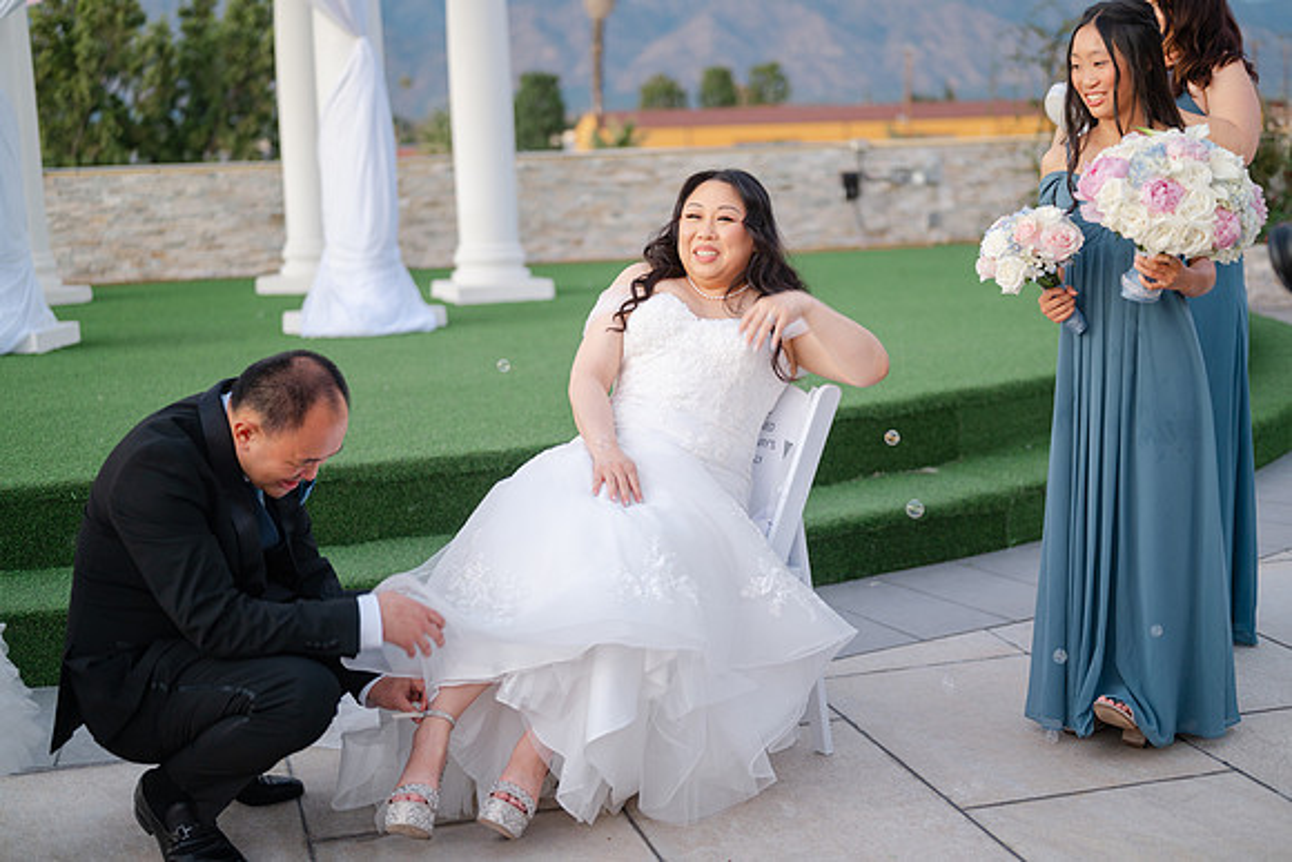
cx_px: 646
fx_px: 1795
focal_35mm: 50
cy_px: 431
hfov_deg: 39.6
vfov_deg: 27.0
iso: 100
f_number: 1.8
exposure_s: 1/60
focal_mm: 50
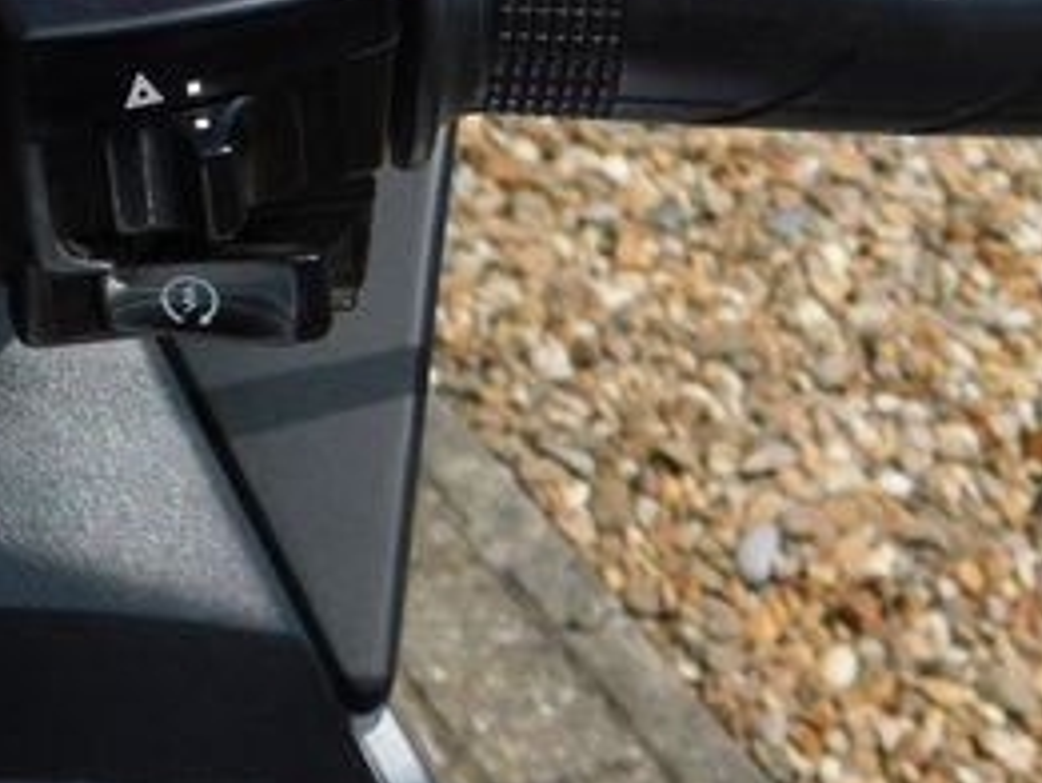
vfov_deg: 14.9
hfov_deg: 20.0
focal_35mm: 98
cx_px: 627
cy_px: 64
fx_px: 2951
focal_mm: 7.1
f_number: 3.6
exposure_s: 1/1500
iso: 125
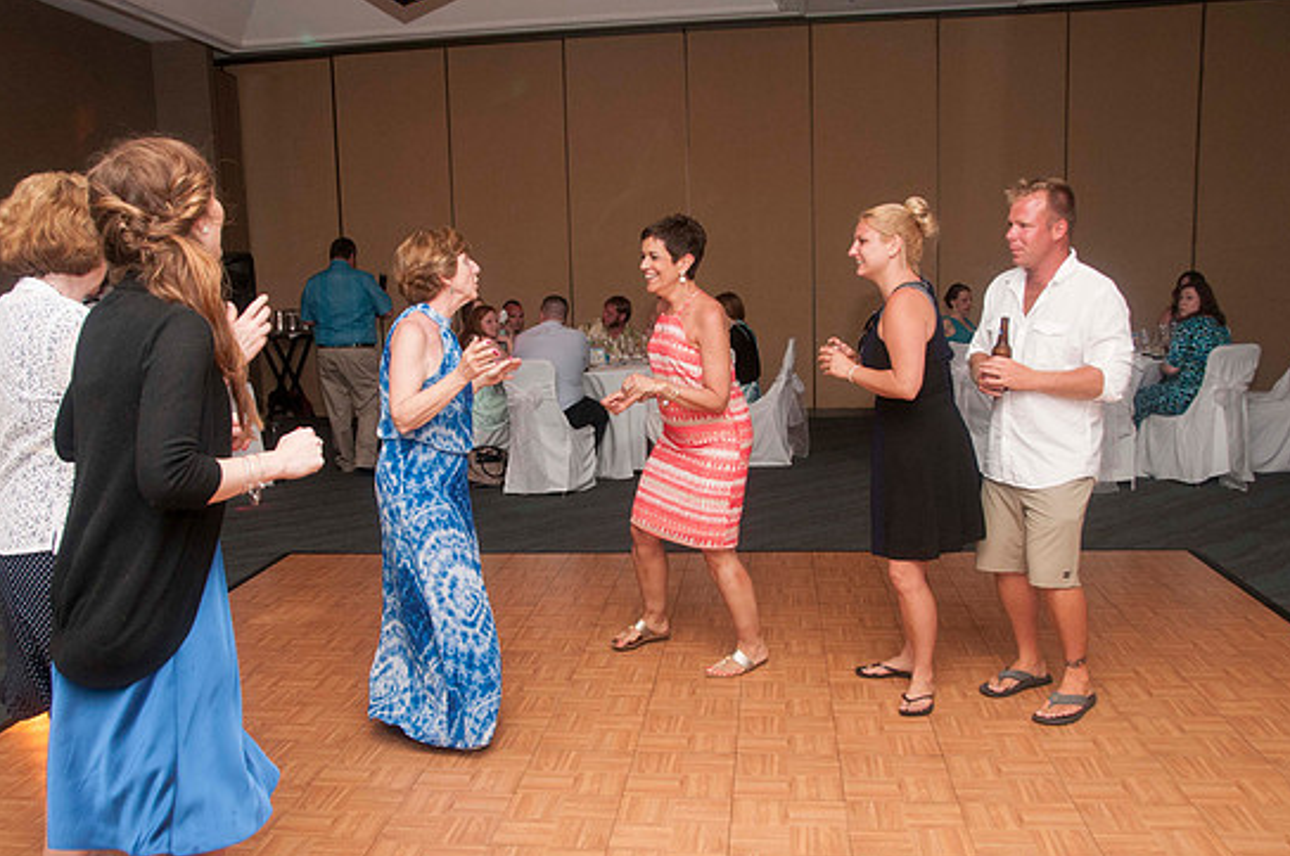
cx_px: 624
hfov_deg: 58.8
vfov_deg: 41.0
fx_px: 1145
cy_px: 452
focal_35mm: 32
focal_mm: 20
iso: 800
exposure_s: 1/60
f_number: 5.6
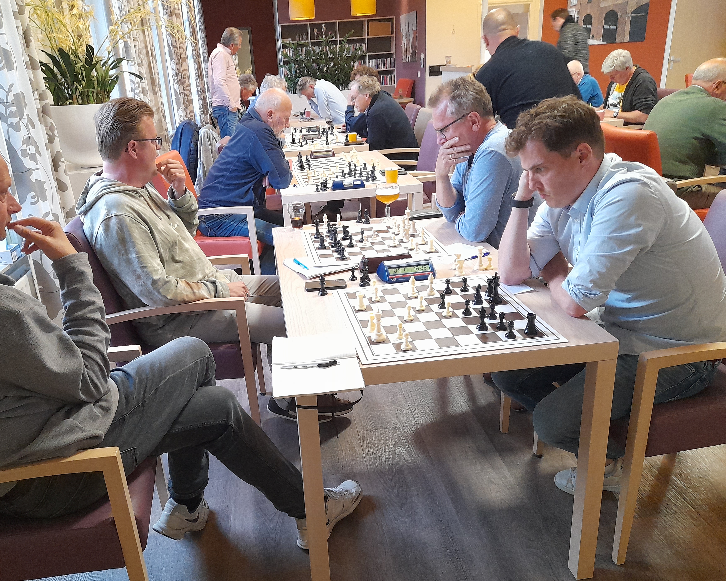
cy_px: 283
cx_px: 315
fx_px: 602
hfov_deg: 62.0
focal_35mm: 28
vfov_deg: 51.5
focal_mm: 4.6
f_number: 2
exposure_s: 1/33
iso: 320
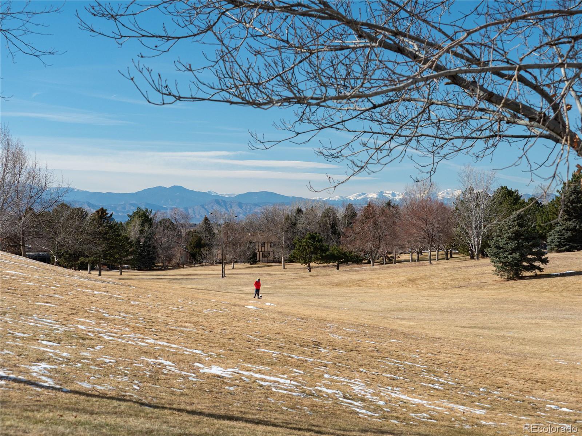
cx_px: 291
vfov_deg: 18.4
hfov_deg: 24.4
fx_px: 1345
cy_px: 218
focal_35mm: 80
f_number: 4
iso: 200
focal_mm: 40
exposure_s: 1/1000
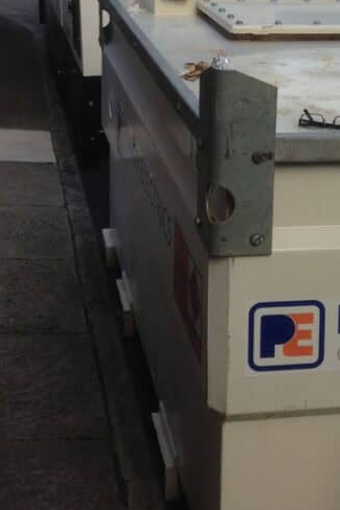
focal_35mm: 72
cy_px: 57
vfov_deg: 27.2
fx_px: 1021
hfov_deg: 18.9
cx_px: 183
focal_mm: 4.1
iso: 50
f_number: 2.4
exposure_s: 1/441
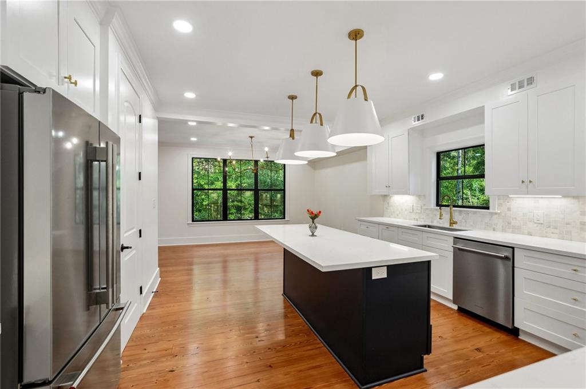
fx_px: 244
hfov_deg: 100.4
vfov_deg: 77.2
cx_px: 293
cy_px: 194
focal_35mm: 15
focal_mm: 15
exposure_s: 1/30
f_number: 11
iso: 800
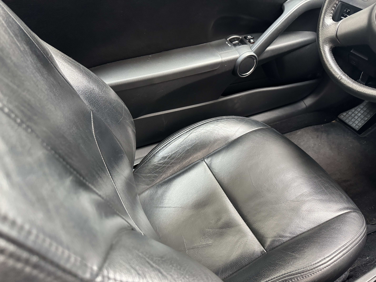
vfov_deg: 56.8
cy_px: 141
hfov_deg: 71.6
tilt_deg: -46.2
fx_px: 261
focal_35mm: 24
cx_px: 188
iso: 800
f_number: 1.78
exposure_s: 1/60
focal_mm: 6.76
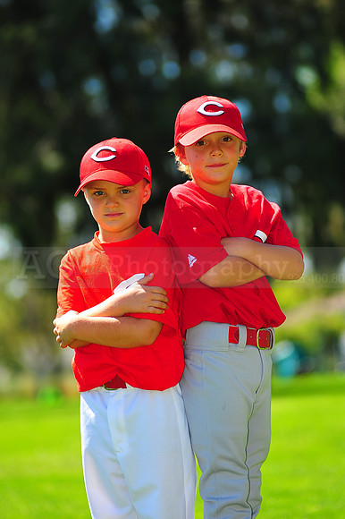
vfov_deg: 11.4
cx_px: 172
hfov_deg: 7.6
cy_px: 260
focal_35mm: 180
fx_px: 2590
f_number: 4.5
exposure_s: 1/640
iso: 200
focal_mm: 180
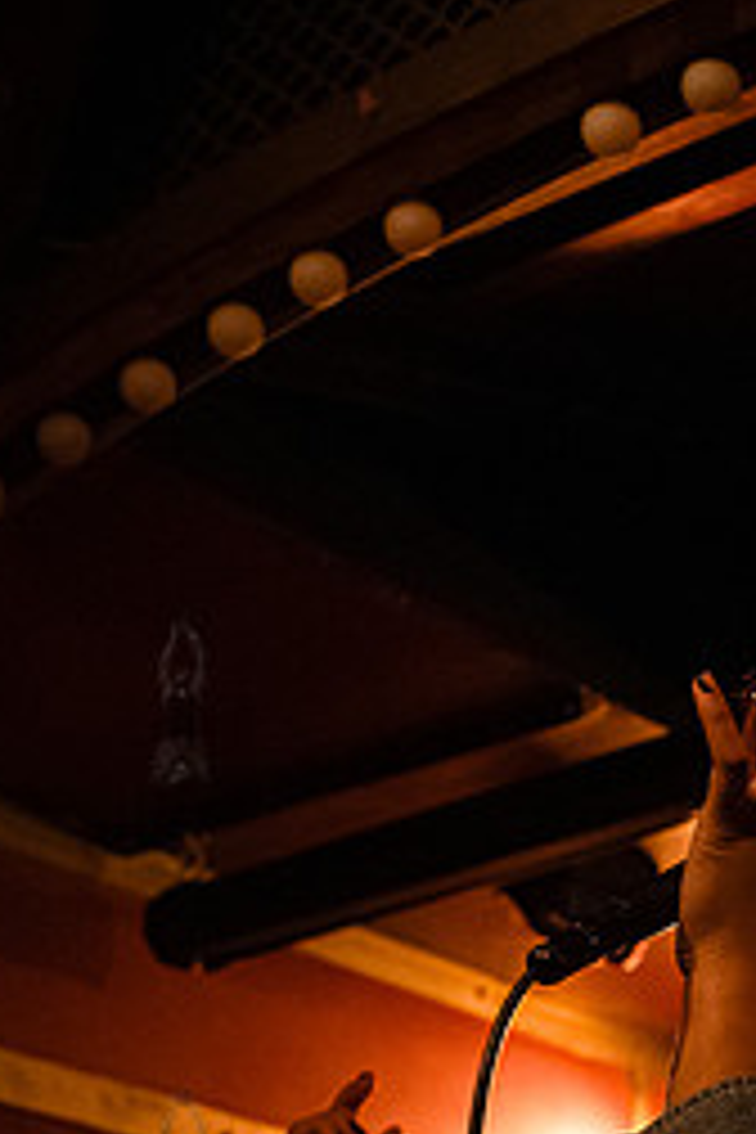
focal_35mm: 96
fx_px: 3024
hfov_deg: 13.6
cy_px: 838
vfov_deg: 21.1
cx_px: 1058
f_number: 3.2
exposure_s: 1/250
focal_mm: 35
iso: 12800
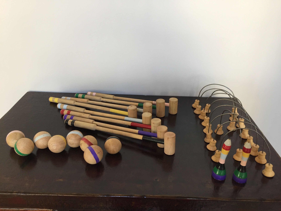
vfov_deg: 48.2
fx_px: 235
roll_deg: -1.5
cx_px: 140
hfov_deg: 61.7
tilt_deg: -29.8
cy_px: 106
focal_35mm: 29
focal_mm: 4.15
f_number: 2.2
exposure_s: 1/33
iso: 160
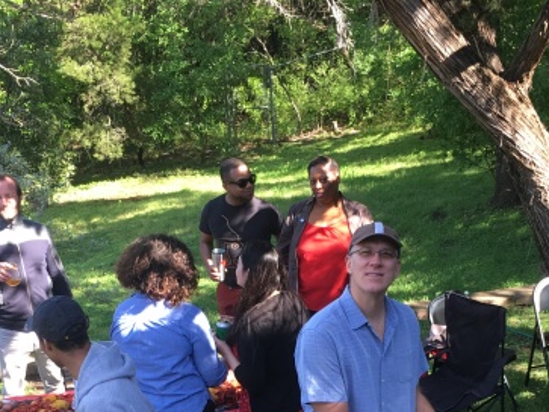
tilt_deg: -26.6
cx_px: 287
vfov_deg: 21.8
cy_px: 448
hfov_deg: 30.3
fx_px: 1015
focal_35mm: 64
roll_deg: +1.9
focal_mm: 4.15
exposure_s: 1/120
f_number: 2.2
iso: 25
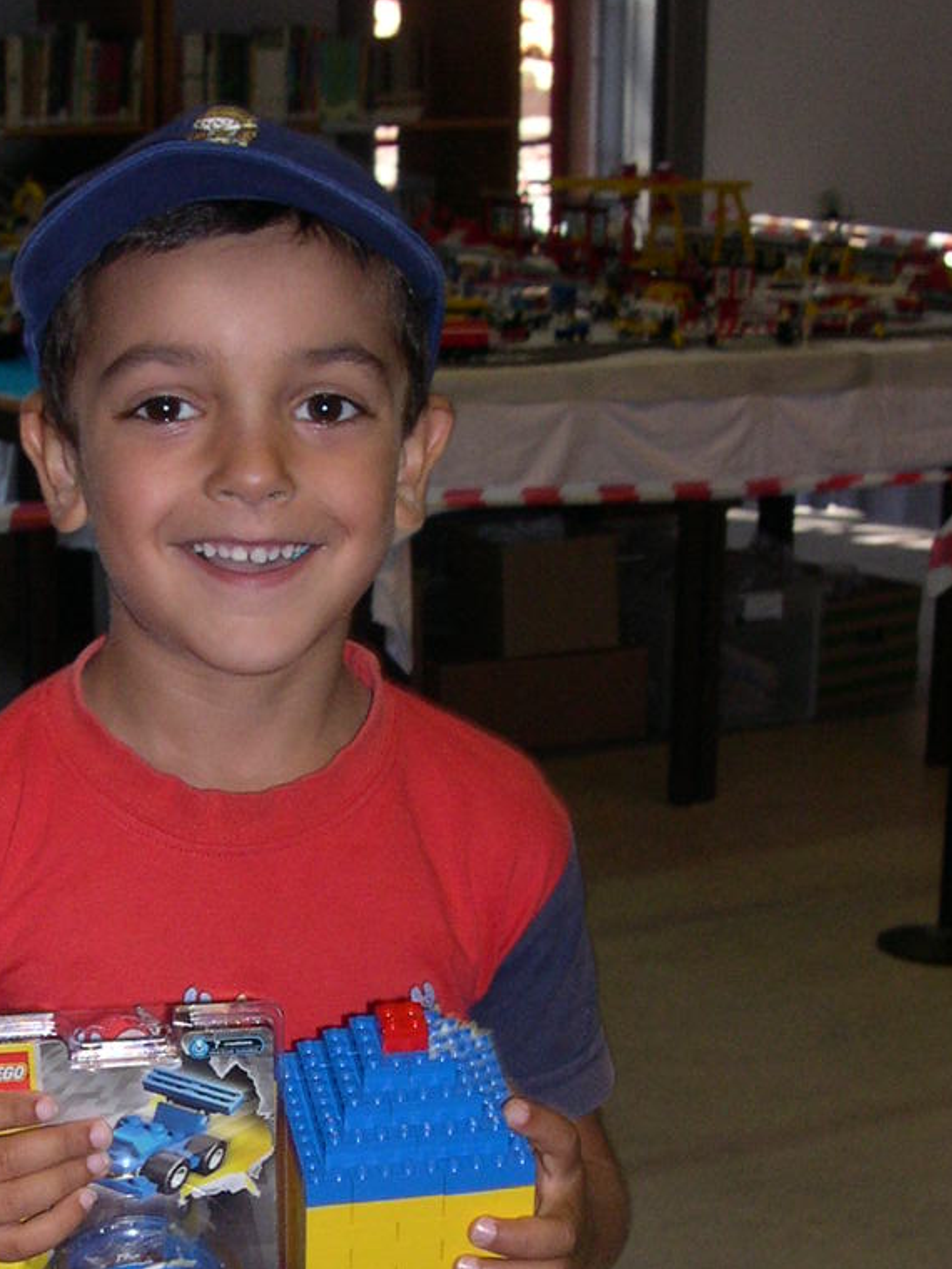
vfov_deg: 24.1
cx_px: 220
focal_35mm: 80
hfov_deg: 18.3
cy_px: 955
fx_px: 2934
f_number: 7.6
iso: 215
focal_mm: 8
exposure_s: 1/30
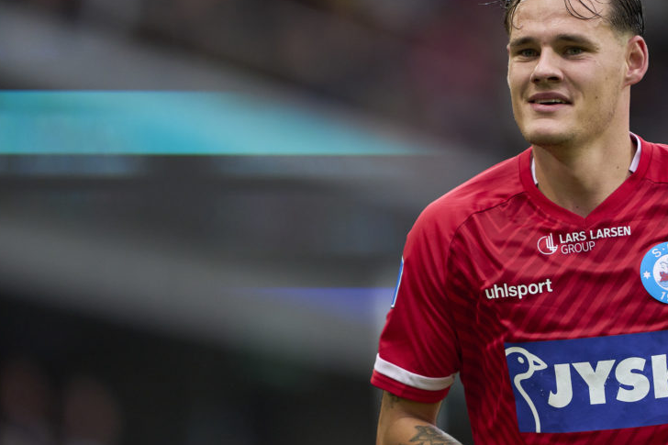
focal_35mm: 563
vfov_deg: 2.4
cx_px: 463
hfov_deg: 3.7
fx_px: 10444
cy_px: 248
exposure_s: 1/2500
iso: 1600
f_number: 2.8
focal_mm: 400
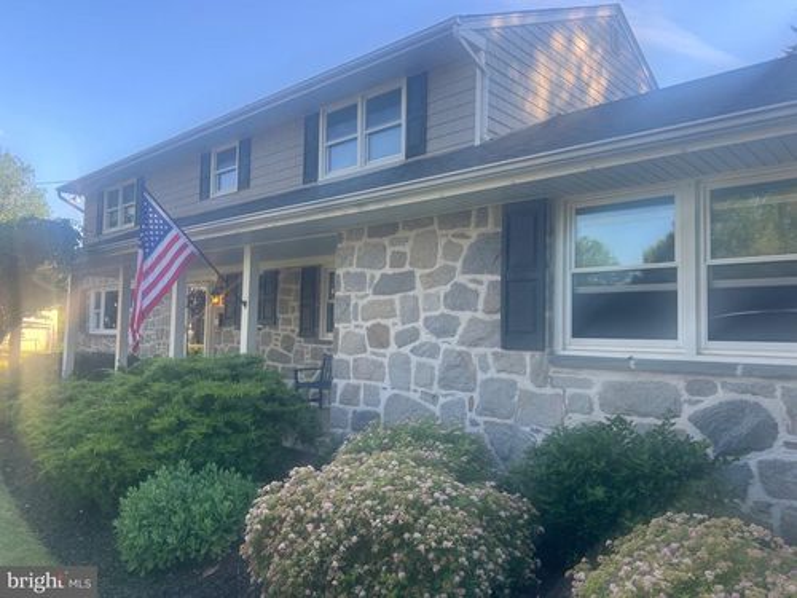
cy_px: 299
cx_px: 398
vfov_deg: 53.1
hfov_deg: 67.3
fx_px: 599
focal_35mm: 26
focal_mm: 5.7
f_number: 1.5
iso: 50
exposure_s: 1/401
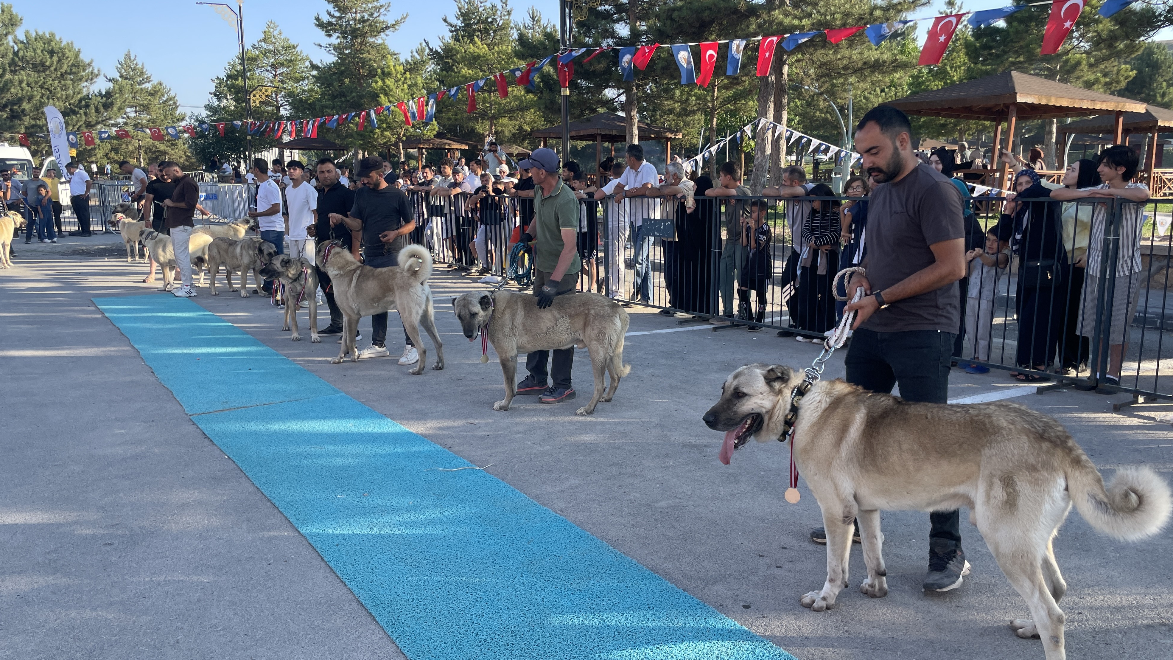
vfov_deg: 40.2
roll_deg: +0.0
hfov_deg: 66.1
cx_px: 593
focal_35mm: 29
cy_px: 334
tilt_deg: -8.9
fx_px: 902
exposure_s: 1/636
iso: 32
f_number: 1.6
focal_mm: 4.2
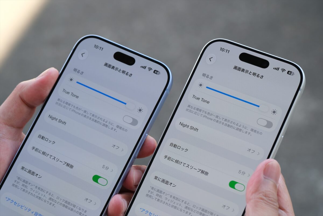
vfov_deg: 16.5
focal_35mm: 83
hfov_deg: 24.5
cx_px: 162
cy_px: 108
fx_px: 745
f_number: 5.6
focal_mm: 55
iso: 320
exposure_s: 1/180
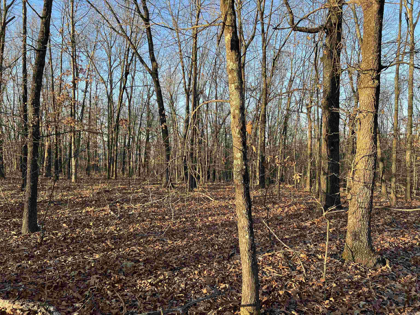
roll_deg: -0.2
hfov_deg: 67.3
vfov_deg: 53.1
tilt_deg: -1.0
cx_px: 210
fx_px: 315
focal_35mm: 26
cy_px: 158
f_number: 1.5
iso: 50
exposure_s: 1/516
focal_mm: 5.7
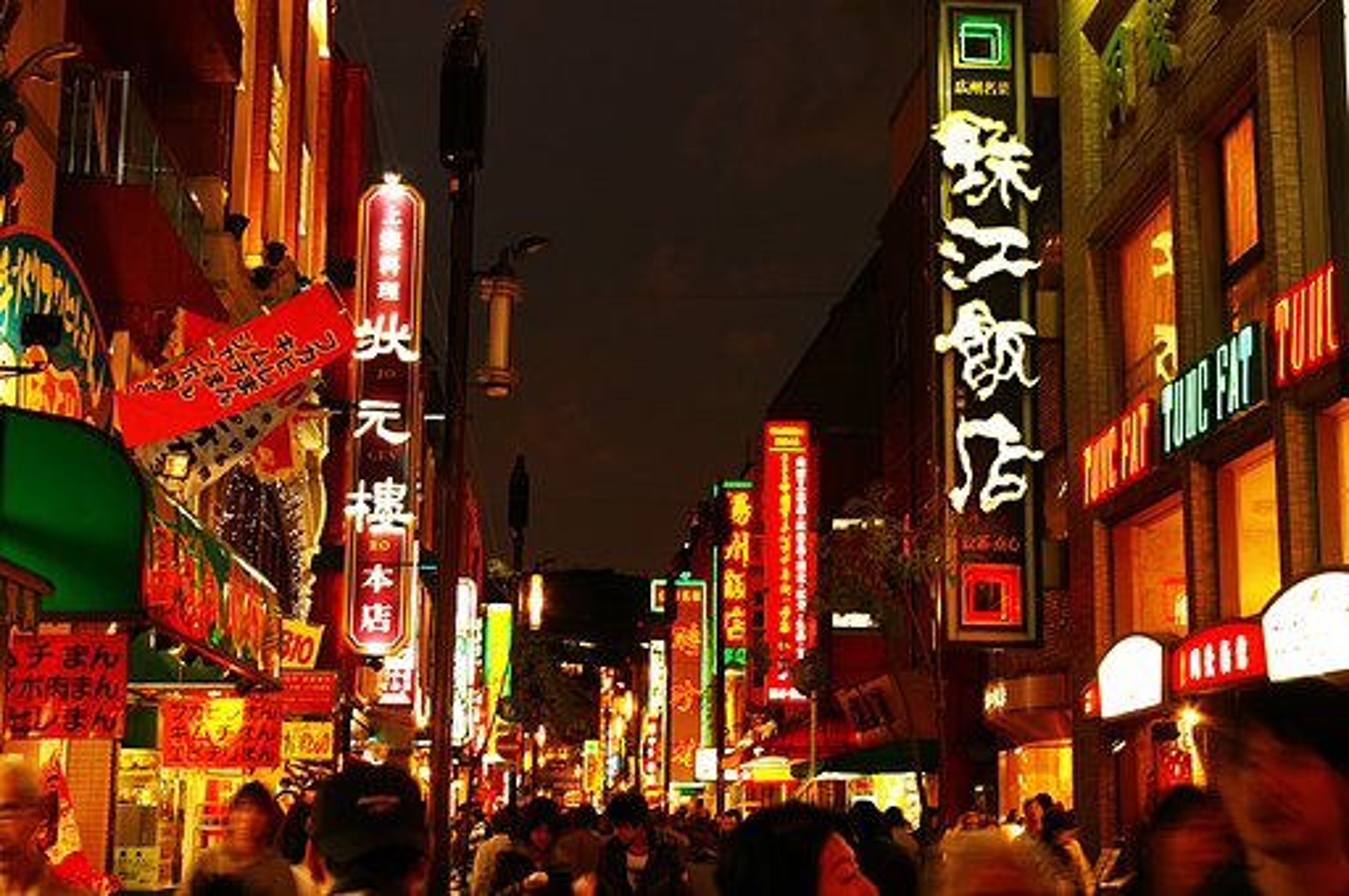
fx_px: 1965
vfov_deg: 25.7
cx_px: 674
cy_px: 448
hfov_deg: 37.9
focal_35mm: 52
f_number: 5.6
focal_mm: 35
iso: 200
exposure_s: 1/4
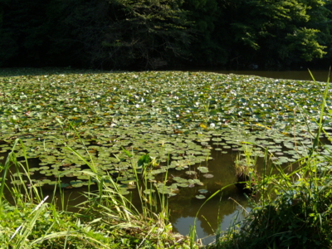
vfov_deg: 39.7
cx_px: 166
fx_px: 345
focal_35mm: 36
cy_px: 124
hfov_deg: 51.4
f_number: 3.6
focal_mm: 6.4
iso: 80
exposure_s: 1/200
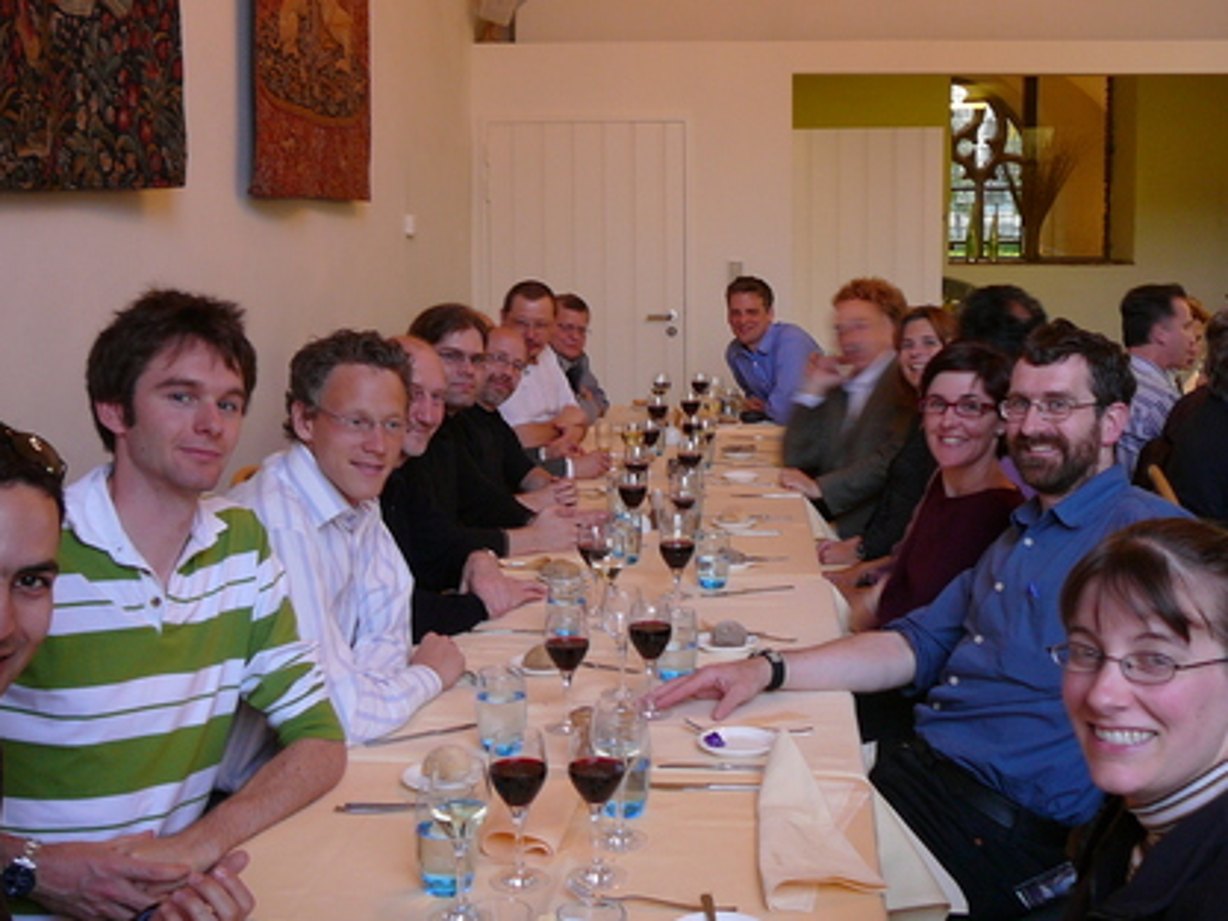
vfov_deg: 33.5
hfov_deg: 43.8
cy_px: 383
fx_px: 1526
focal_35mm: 43
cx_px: 639
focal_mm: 5.2
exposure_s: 1/8
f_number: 2.8
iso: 80
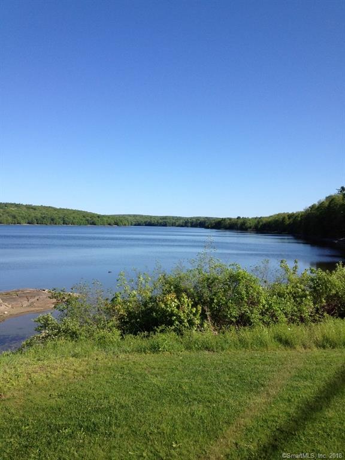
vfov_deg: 52.6
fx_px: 465
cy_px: 230
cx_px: 172
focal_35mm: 35
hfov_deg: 40.7
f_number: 2.4
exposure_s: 1/1672
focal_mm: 4.28
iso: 64
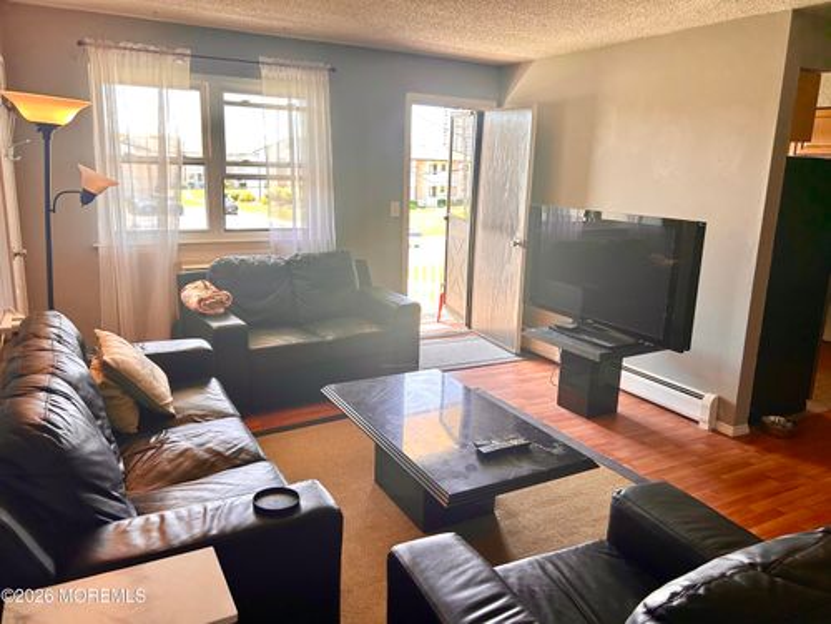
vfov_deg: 53.1
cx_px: 416
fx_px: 624
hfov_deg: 67.3
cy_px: 312
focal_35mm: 26
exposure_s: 1/120
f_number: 1.5
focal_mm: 5.7
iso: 64
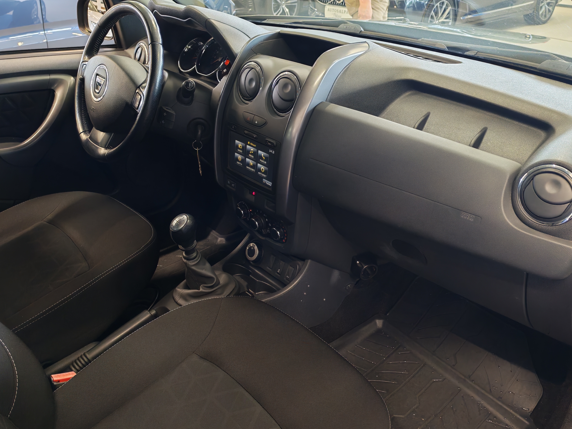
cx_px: 286
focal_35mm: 32
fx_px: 529
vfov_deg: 44.2
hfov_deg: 56.8
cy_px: 214
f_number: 1.9
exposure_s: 1/50
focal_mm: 6.12
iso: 800
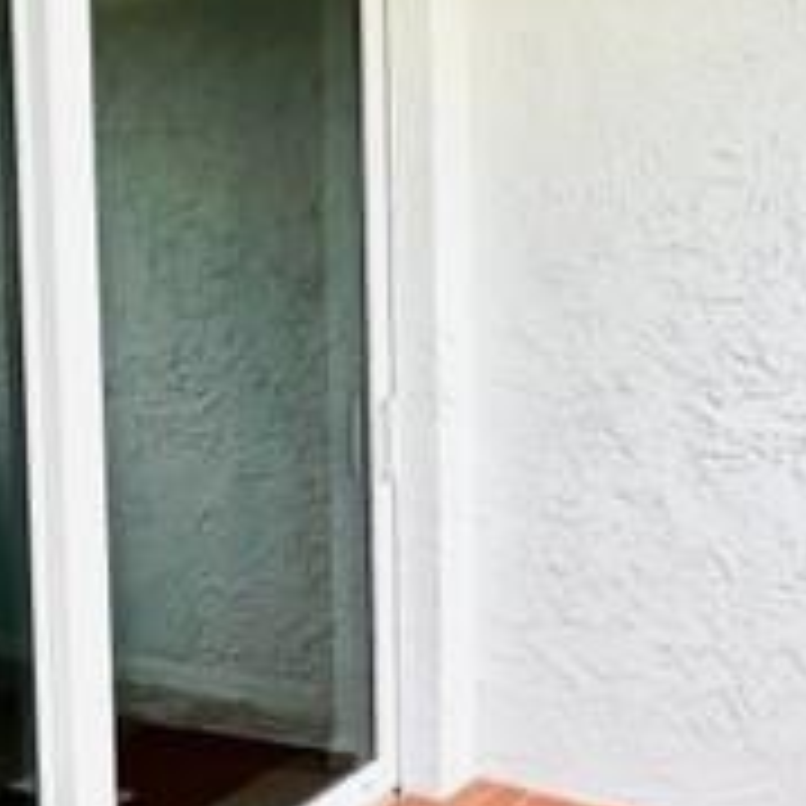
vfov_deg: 40.9
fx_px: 1080
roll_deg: +0.9
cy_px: 392
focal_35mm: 41
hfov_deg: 40.9
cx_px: 383
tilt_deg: -3.2
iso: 32
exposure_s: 1/206
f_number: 1.8
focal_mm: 1.57
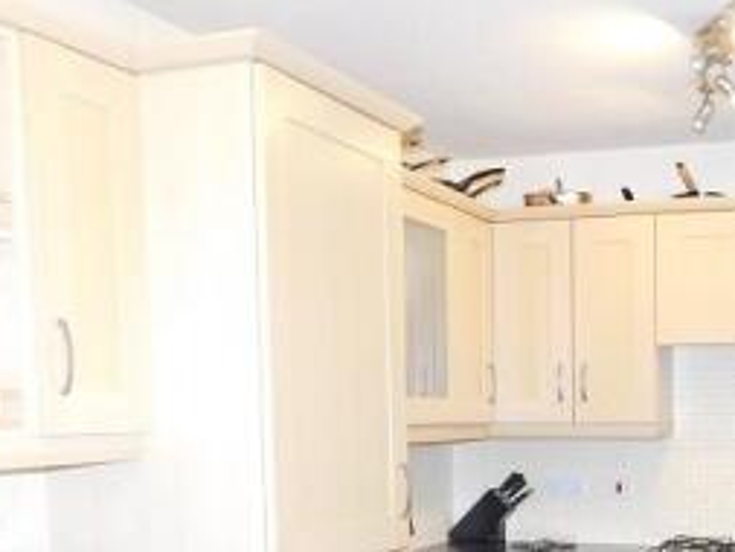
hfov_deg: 35.1
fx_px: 1126
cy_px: 539
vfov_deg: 26.2
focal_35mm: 53
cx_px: 580
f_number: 3
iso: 220
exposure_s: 1/30
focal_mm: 4
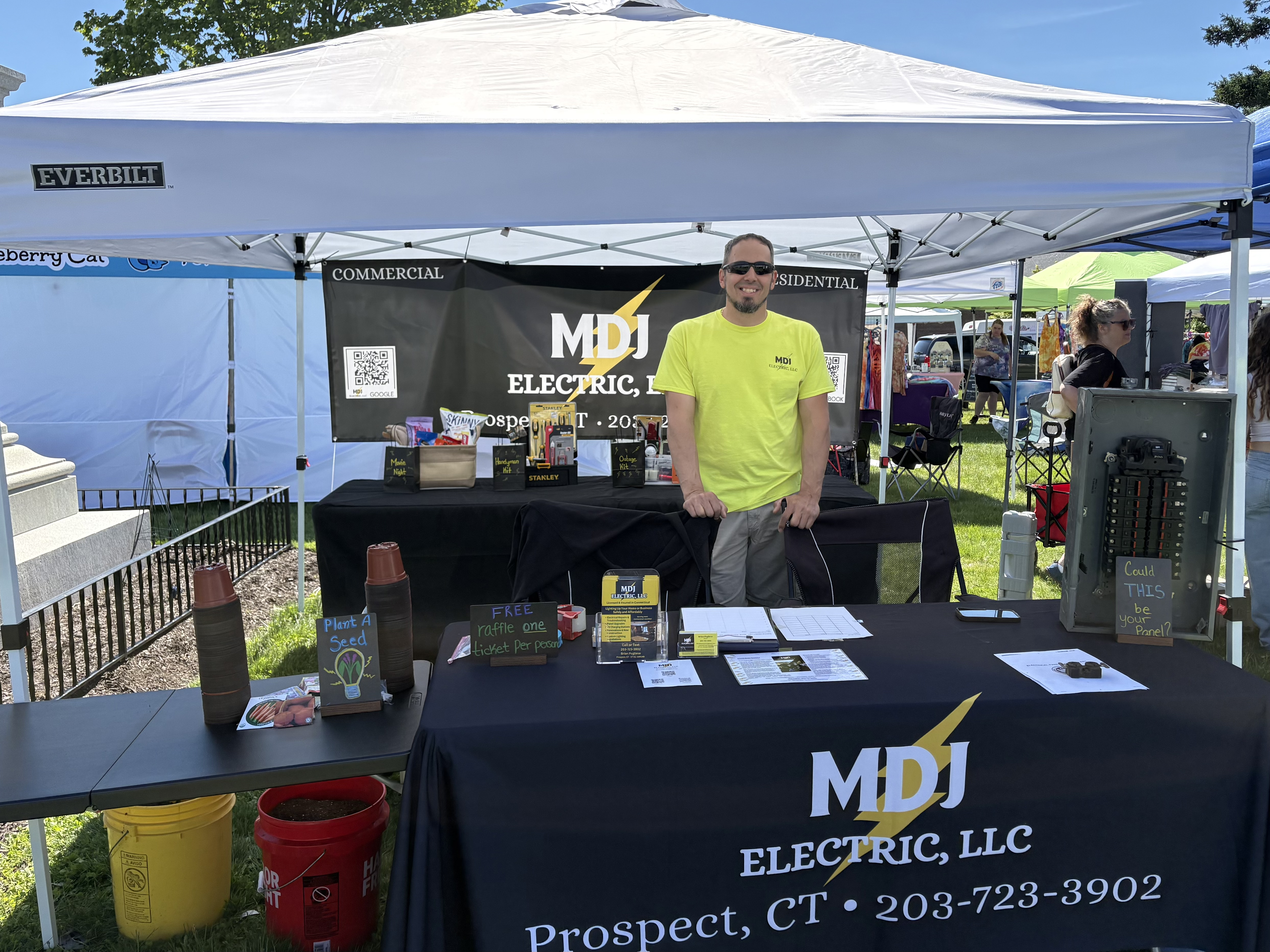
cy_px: 476
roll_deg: +1.6
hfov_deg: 67.3
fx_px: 954
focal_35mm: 26
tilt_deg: -5.3
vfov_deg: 53.1
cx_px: 635
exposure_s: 1/3448
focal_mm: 5.96
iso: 64
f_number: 1.6
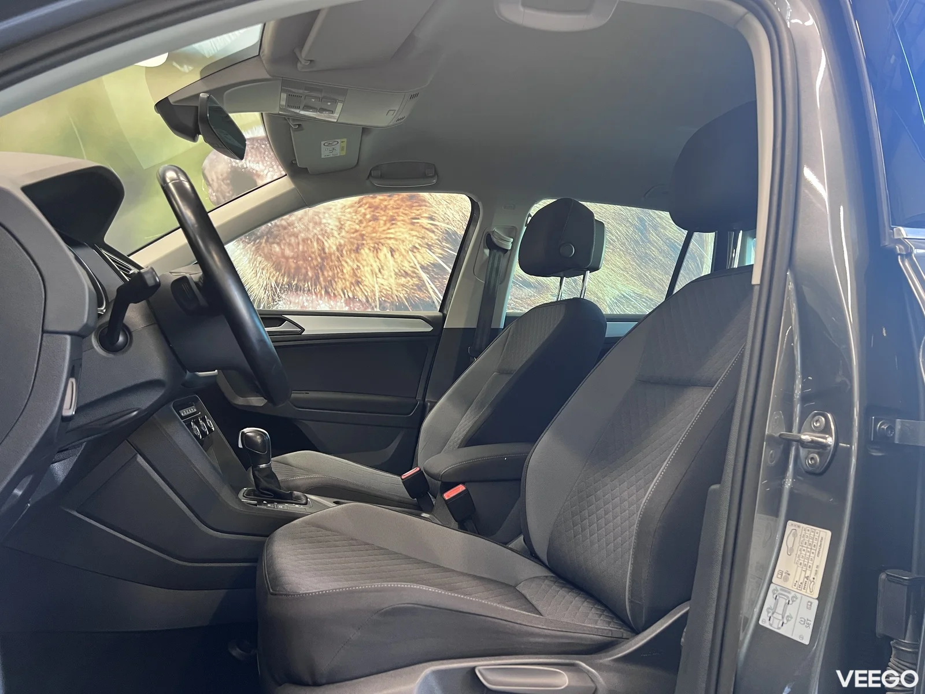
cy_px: 347
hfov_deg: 67.3
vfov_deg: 53.1
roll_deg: -3.0
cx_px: 462
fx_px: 695
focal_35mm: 26
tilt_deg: +2.4
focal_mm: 5.7
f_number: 1.5
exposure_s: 1/60
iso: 250
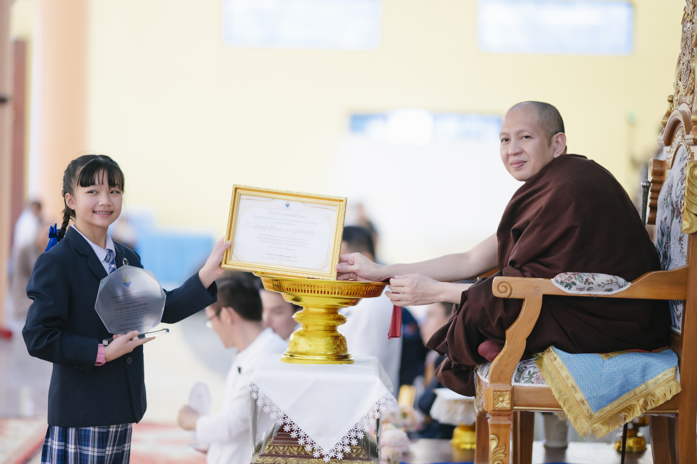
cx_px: 348
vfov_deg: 13.0
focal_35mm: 105
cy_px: 232
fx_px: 2032
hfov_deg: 19.5
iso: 1250
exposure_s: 1/400
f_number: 1.4
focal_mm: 105
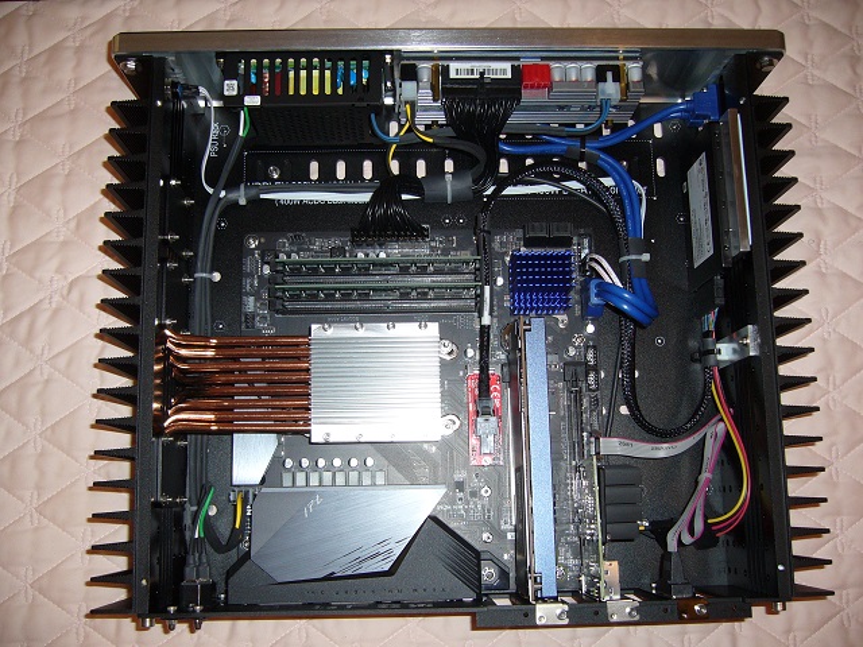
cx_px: 432
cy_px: 324
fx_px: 873
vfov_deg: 40.7
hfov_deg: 52.6
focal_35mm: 35
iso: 100
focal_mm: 5.8
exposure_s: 1/30
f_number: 2.8
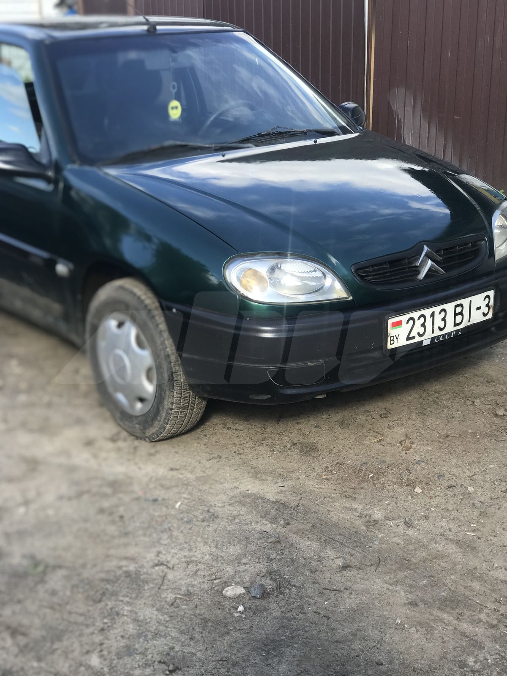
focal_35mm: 57
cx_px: 254
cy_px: 338
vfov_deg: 33.8
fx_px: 1113
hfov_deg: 25.7
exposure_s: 1/193
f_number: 2.8
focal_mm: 6.6
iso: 20
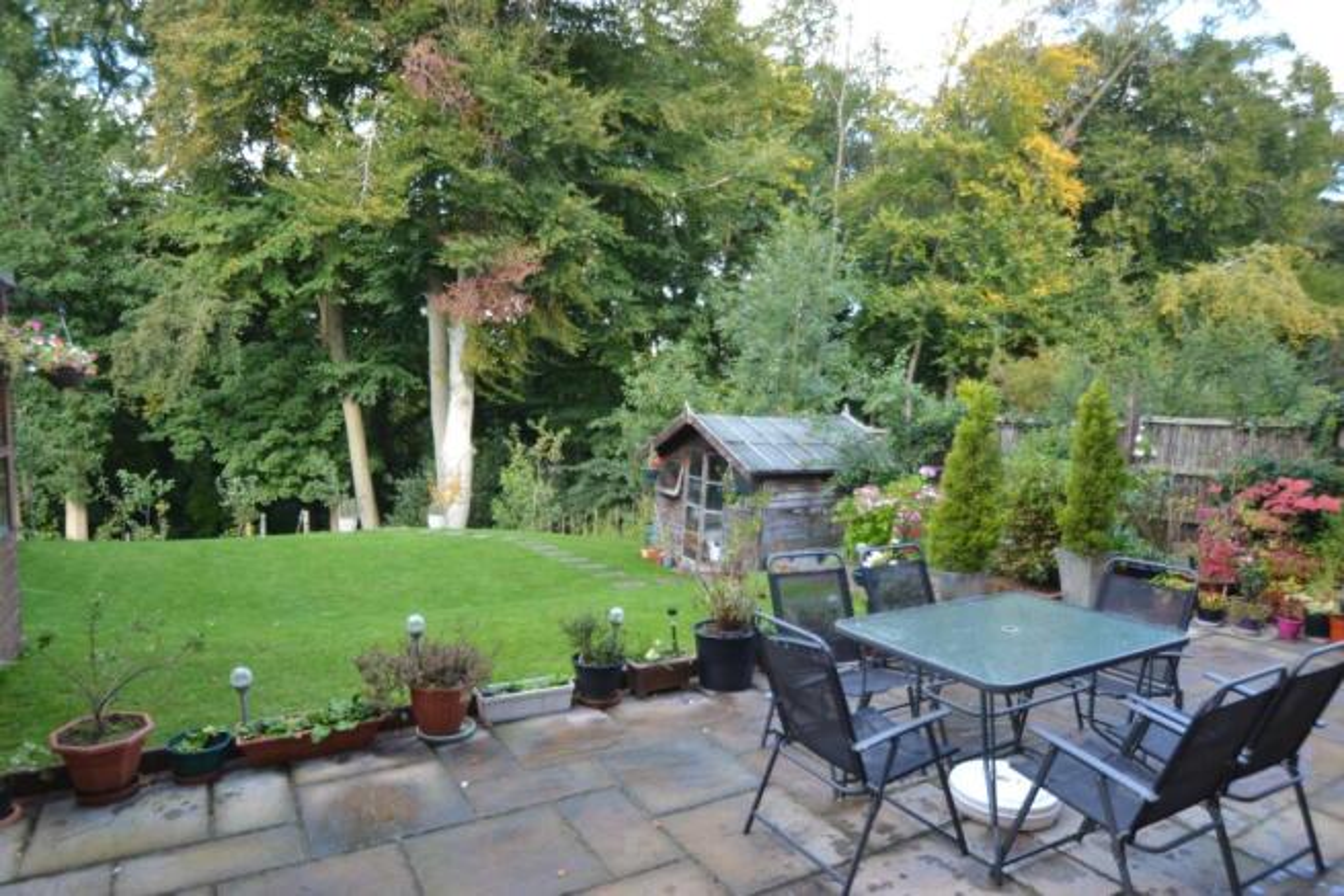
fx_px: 784
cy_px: 448
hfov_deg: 81.2
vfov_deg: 59.5
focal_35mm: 21
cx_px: 672
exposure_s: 1/50
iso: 100
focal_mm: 14
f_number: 3.8
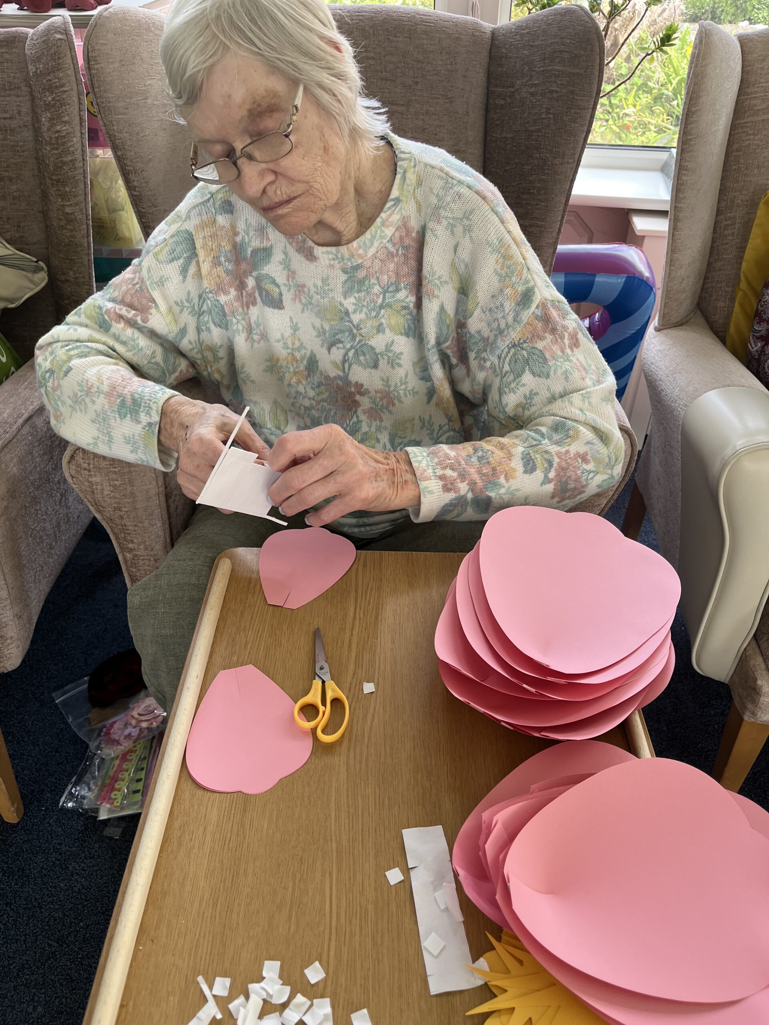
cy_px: 512
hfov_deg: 53.1
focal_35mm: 26
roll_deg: +0.2
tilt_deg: -38.4
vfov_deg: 67.3
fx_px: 770
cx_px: 384
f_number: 1.6
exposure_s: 1/122
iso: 64
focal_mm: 5.1
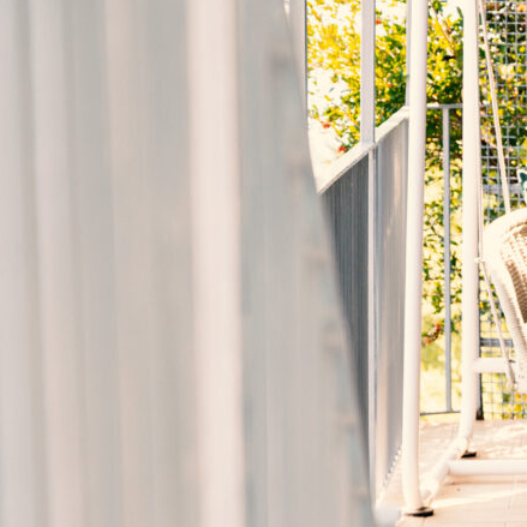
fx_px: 3428
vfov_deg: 8.8
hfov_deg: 8.5
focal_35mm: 199
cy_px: 310
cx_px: 868
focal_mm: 67
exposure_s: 1/160
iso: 200
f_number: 4
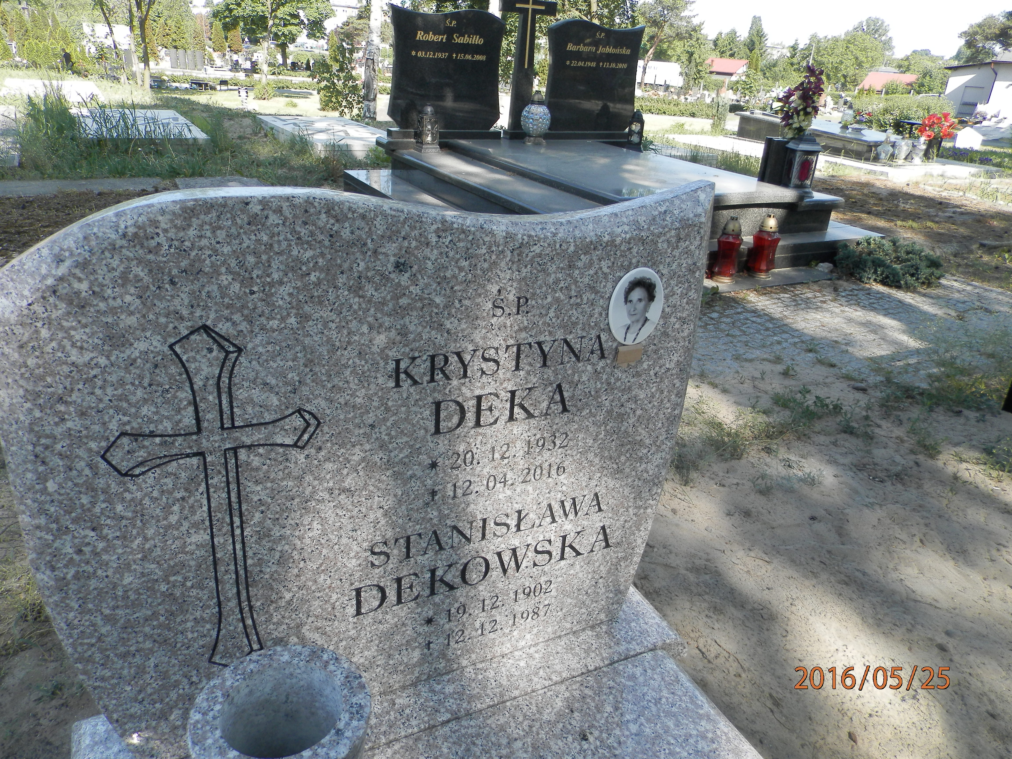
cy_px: 380
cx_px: 506
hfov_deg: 69.4
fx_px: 731
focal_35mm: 25
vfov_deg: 54.9
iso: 80
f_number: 3.1
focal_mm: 4.5
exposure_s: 1/250
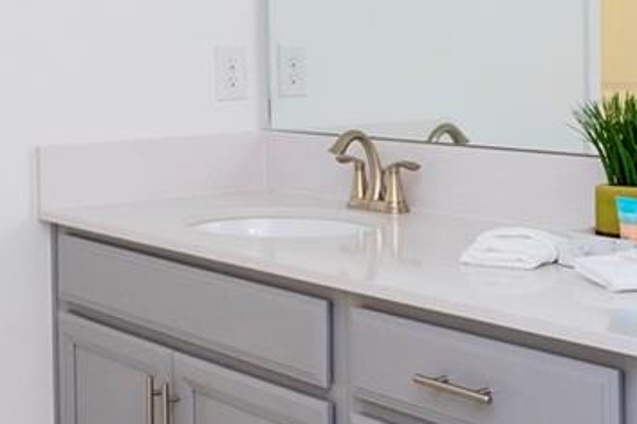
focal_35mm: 77
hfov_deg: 26.2
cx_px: 206
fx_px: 1362
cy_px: 51
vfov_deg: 17.5
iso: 800
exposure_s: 1/13
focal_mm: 17
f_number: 9
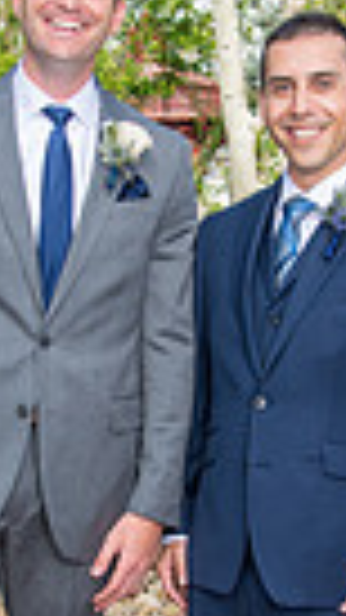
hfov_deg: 11.8
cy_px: 409
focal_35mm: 103
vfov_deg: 20.7
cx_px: 184
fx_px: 1681
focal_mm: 30
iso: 100
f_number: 5
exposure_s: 1/250
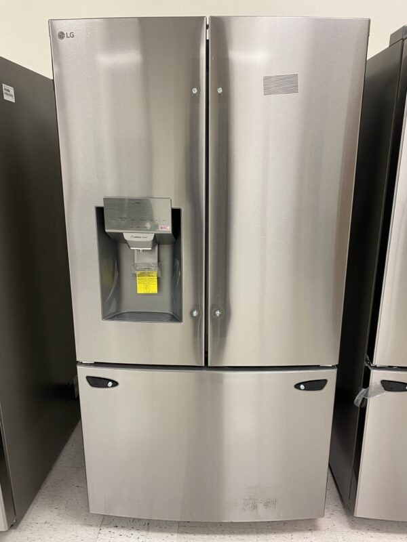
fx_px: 408
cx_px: 204
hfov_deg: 53.1
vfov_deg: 67.3
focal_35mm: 26
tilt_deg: -16.1
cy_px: 271
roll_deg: +0.0
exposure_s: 1/66
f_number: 1.8
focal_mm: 4.25
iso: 100
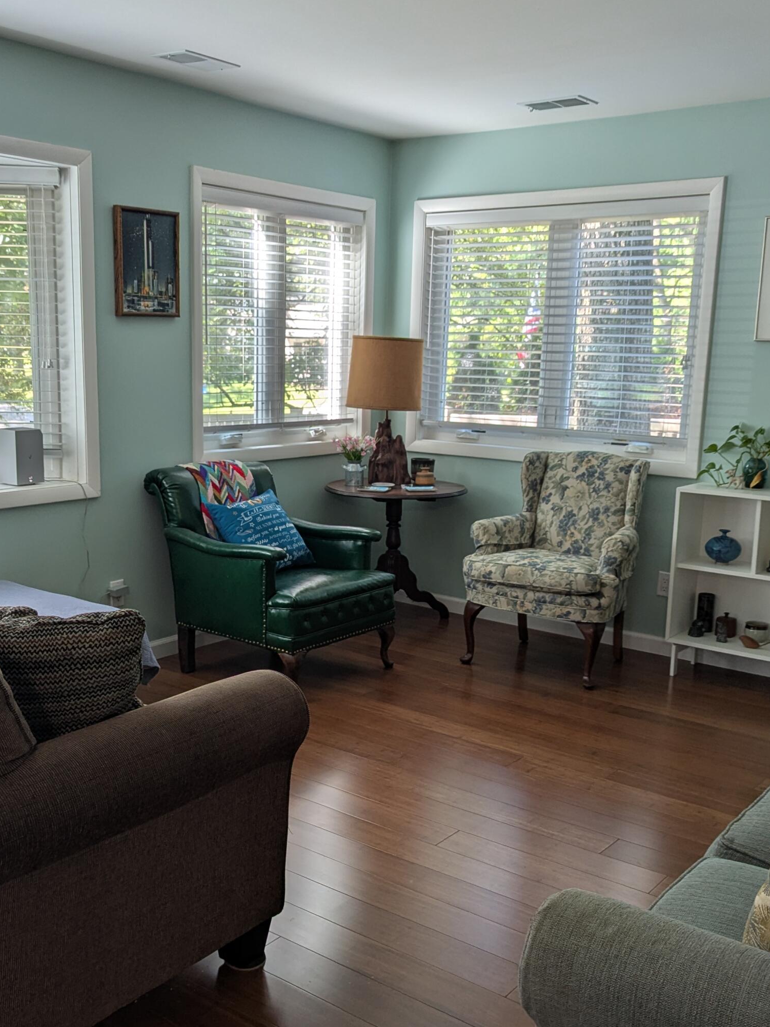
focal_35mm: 36
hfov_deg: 39.6
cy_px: 551
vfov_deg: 51.3
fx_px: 1068
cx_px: 356
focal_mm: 6.81
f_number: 1.85
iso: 38
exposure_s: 1/47.7
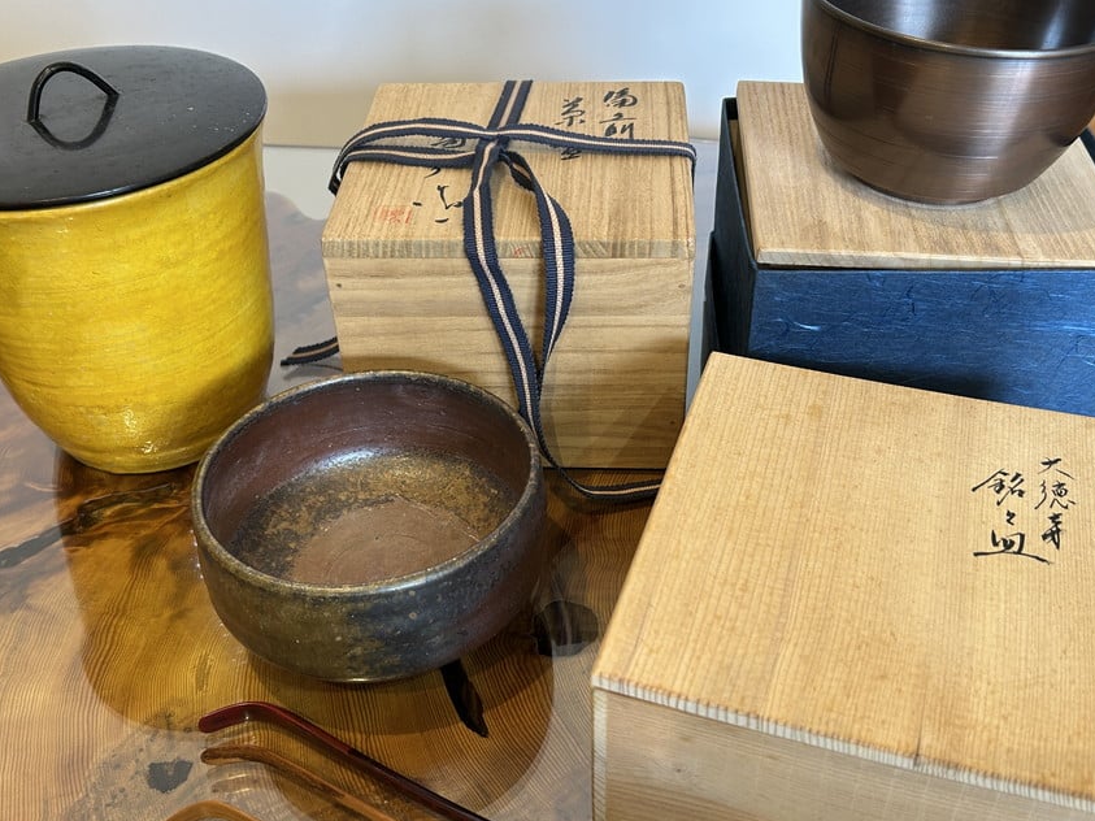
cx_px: 540
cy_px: 449
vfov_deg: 38.6
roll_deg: +3.3
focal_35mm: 37
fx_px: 1170
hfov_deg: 50.1
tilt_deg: -40.6
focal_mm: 5.7
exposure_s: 1/60
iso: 100
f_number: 1.5
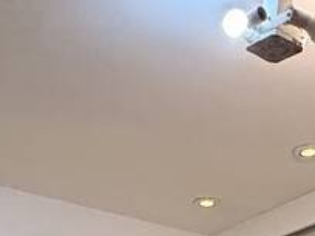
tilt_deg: +2.1
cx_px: 185
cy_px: 486
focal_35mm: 99
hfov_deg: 19.8
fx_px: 901
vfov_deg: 12.8
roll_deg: -0.5
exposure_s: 1/120
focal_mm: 2.22
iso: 200
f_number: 2.2
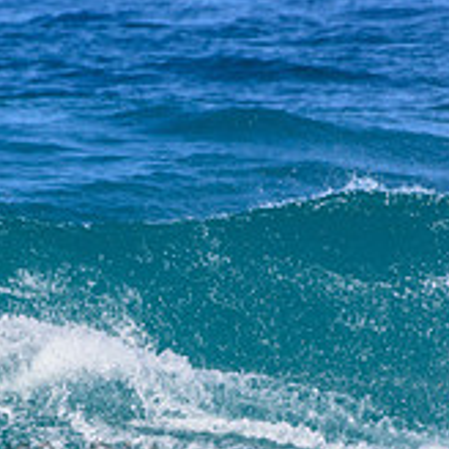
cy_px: 431
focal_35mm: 2257
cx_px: -131
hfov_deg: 0.8
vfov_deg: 0.8
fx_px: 33121
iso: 320
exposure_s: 1/2000
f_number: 5.6
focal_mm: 500
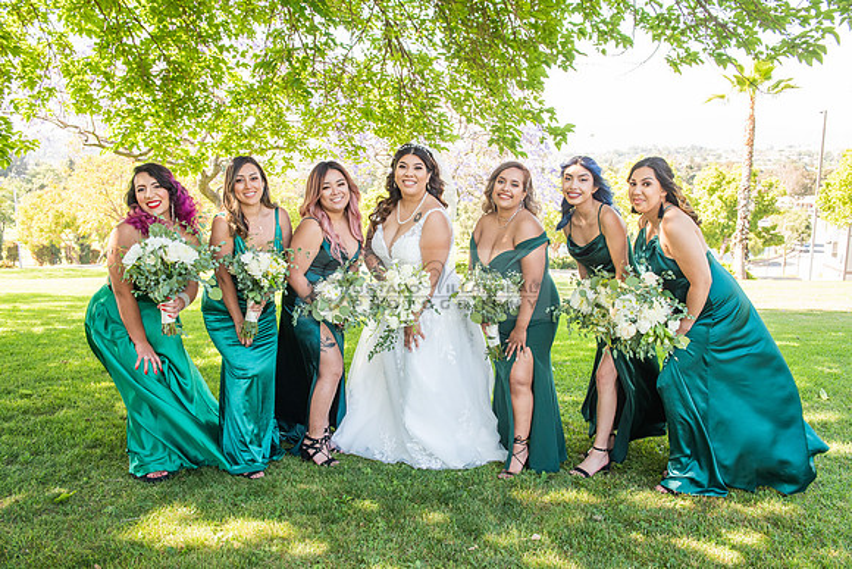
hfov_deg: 63.6
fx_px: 686
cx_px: 426
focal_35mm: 29
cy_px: 284
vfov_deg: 45.0
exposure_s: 1/200
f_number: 6.3
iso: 500
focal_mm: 29
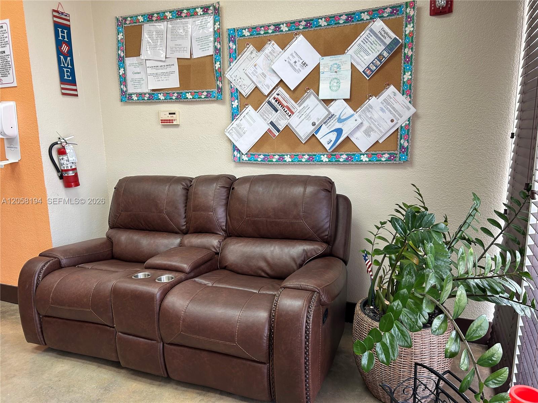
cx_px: 269
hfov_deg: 67.3
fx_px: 404
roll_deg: +1.1
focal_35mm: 26
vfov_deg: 53.1
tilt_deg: -10.4
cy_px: 202
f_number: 1.5
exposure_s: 1/120
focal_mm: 5.7
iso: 80
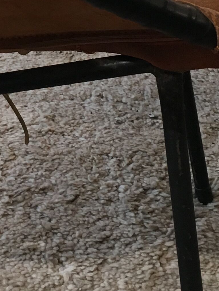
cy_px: -39
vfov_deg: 16.5
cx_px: -26
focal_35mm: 115
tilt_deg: -21.5
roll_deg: -1.7
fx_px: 970
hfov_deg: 12.6
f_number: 2.2
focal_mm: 4.15
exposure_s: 1/33
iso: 125
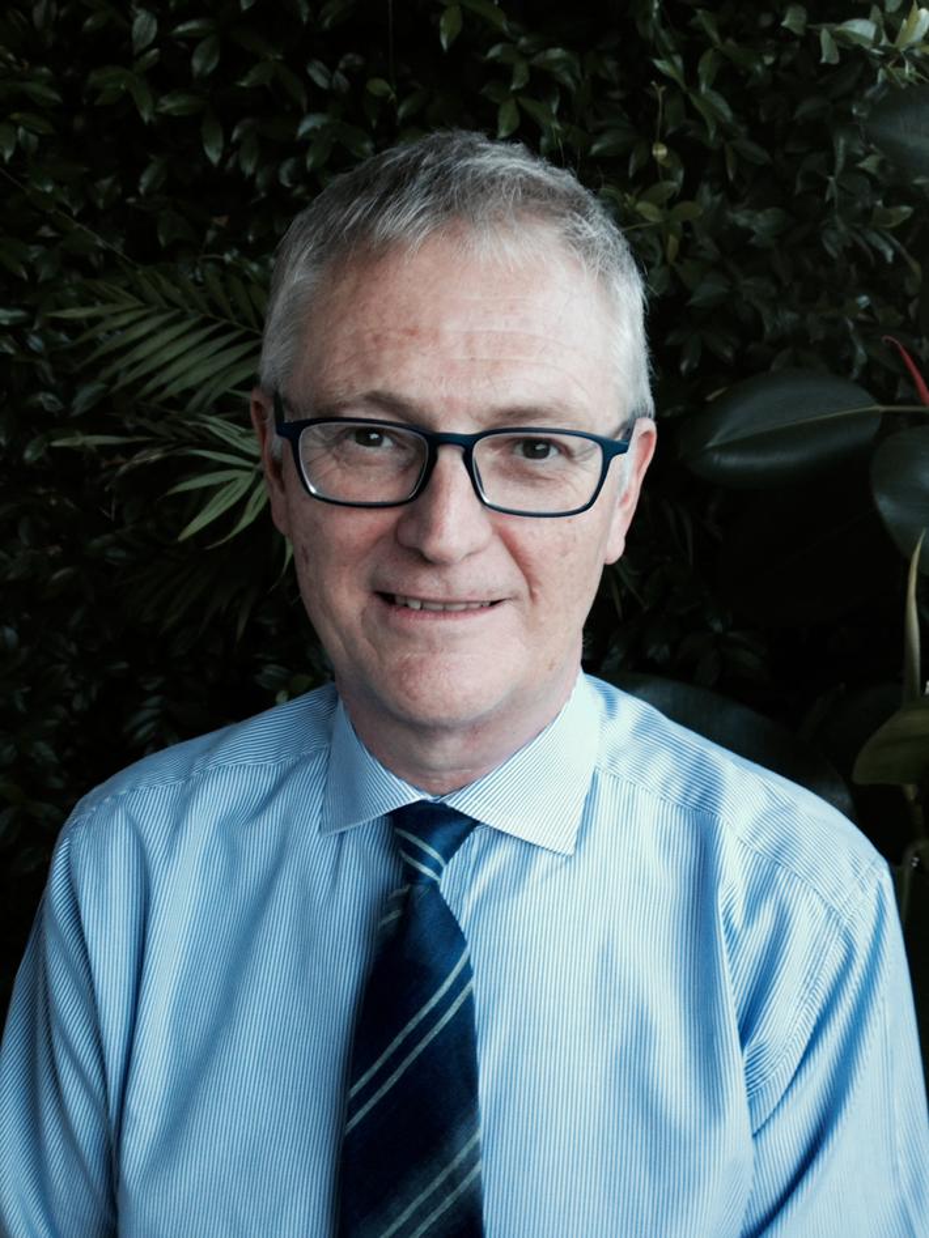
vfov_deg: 52.6
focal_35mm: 35
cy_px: 619
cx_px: 464
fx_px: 1253
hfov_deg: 40.7
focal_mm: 4.28
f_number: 2.4
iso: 50
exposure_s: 1/20
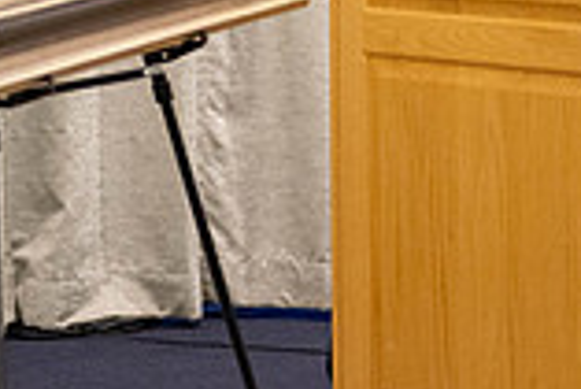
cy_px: -102
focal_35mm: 207
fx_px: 3344
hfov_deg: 9.9
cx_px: 170
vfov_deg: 6.6
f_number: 2.8
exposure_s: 1/125
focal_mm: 56
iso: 5000
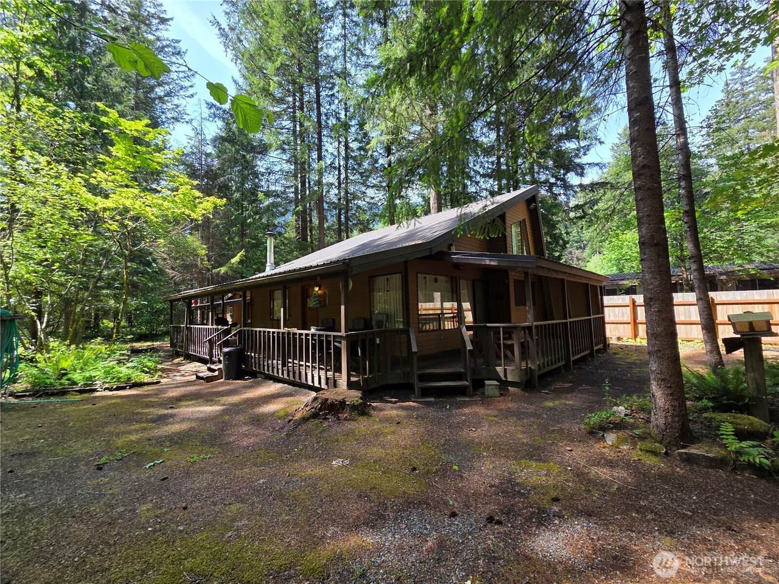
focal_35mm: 13
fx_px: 293
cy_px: 292
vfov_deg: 89.9
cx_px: 390
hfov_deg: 106.2
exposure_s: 1/290
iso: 50
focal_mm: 2.2
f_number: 2.2
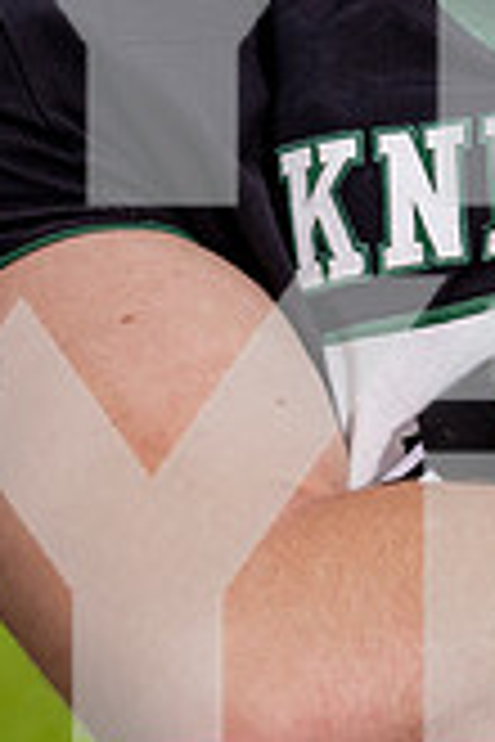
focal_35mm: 206
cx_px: 351
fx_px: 4248
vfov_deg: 9.9
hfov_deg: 6.7
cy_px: -29
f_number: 5.6
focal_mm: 55
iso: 100
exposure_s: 1/800
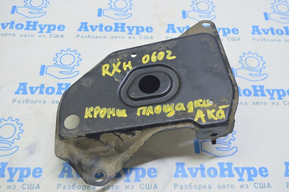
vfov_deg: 33.0
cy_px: 96
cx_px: 144
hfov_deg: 48.0
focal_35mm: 40
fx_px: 325
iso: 400
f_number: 5.6
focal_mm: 27
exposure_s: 1/20
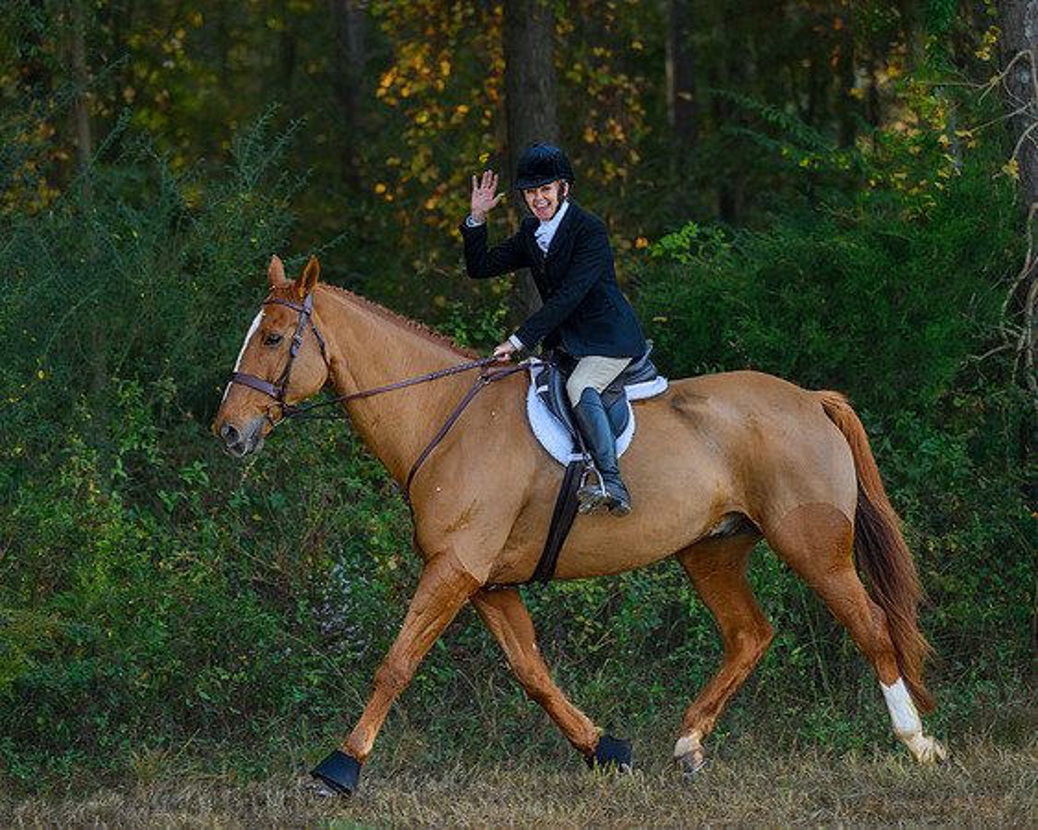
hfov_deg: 10.0
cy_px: 401
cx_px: 559
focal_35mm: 194
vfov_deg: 8.0
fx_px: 5961
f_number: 4
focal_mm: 165
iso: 1000
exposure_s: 1/400
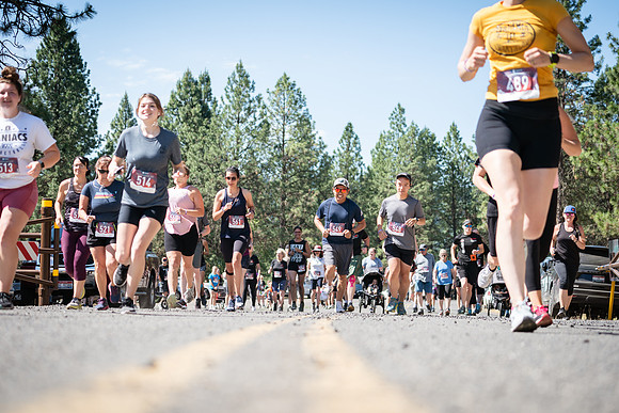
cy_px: 206
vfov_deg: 18.4
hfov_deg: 27.3
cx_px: 310
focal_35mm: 74
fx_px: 1273
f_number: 4
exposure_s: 1/500
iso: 125
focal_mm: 74
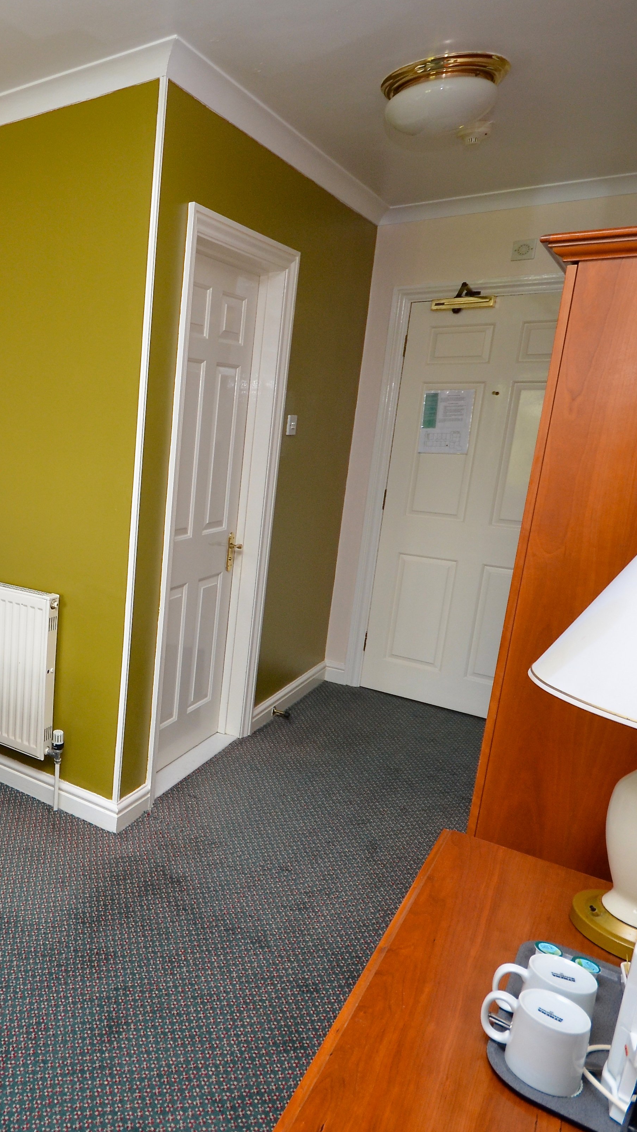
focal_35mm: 24
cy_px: 560
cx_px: -11
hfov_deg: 41.1
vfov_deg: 76.3
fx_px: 721
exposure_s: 1/60
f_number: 6.3
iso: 640
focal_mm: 10
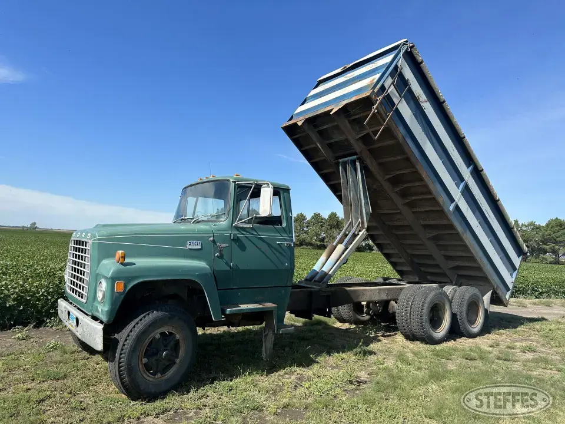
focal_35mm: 24
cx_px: 282
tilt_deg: +8.9
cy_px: 212
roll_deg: -2.6
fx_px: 392
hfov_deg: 71.6
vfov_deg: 56.8
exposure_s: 1/3597
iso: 80
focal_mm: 6.86
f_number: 1.78
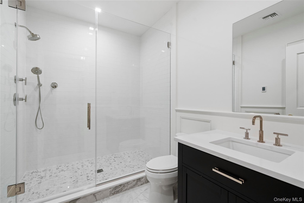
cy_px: 102
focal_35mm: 16
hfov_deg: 96.7
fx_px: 135
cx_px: 152
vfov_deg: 73.7
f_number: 7.1
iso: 640
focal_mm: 16
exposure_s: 1/80
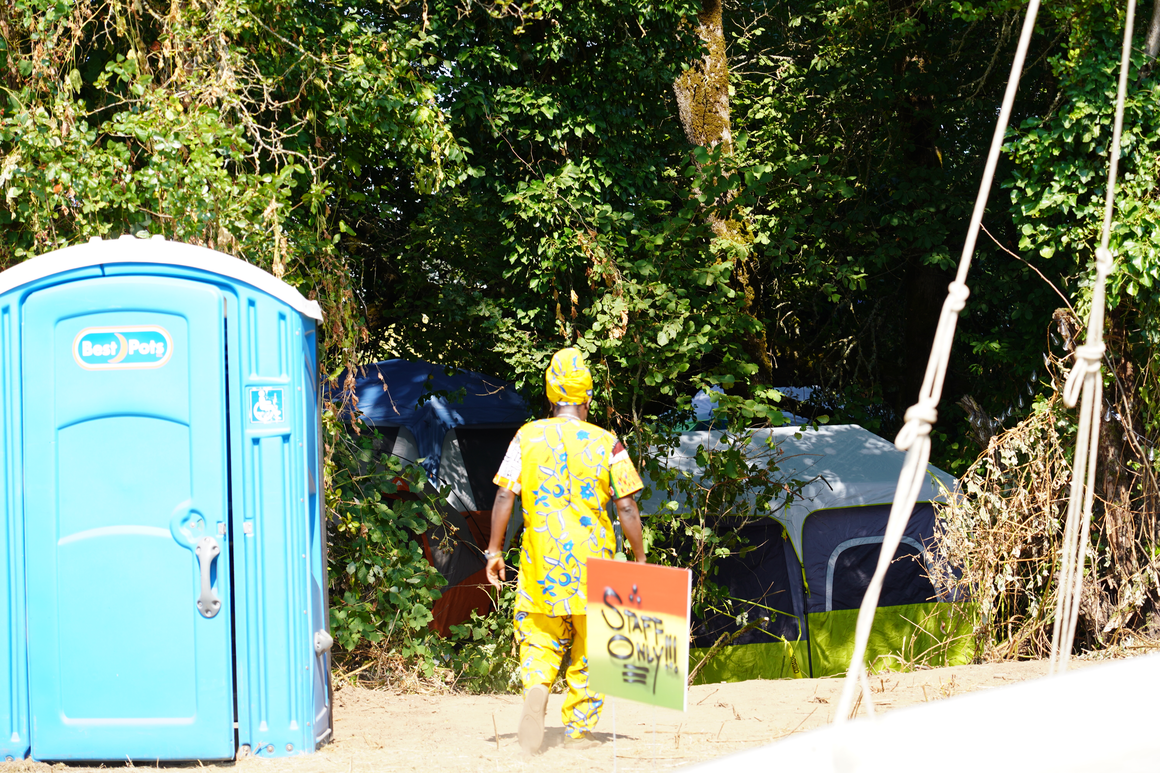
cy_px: 386
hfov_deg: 19.5
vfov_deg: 13.0
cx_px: 580
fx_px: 3383
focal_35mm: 105
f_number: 5
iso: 100
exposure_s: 1/160
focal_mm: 105
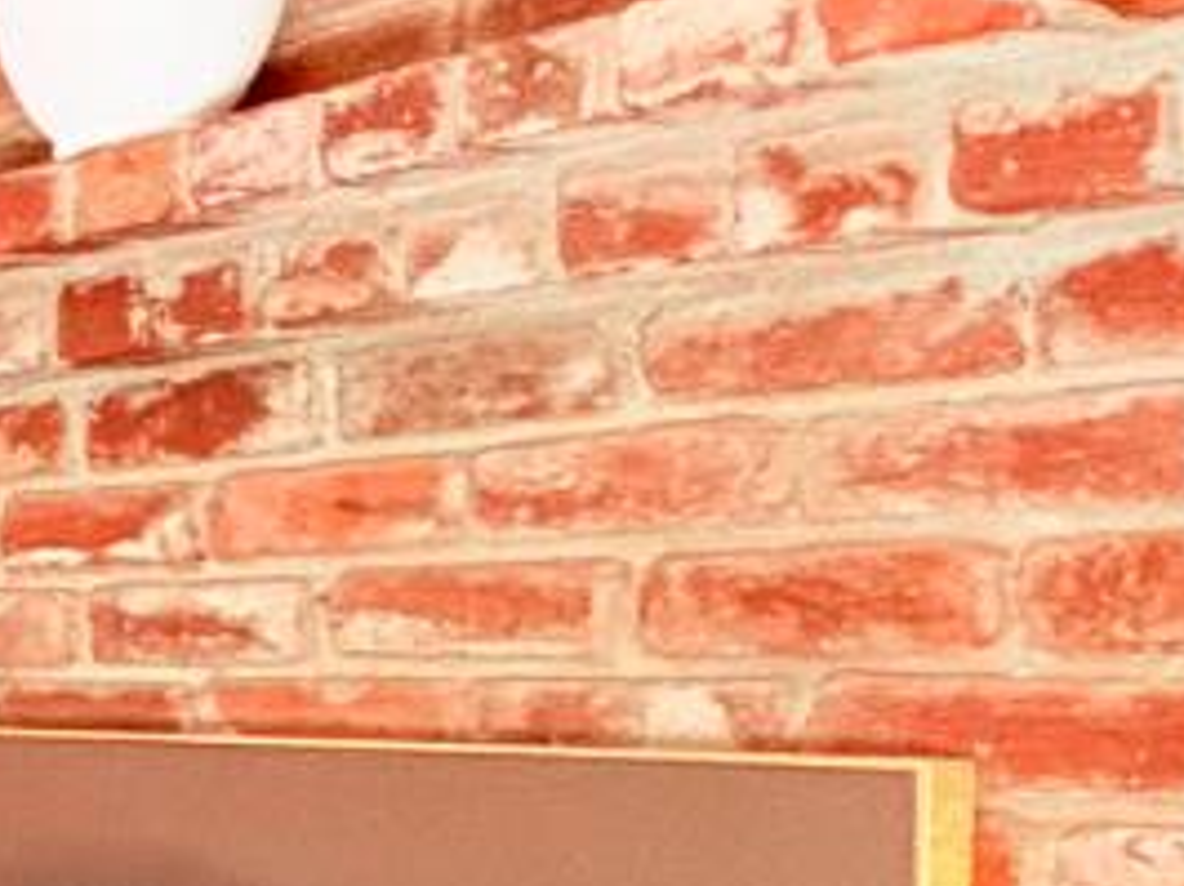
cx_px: -1625
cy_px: 786
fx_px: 2700
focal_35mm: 79
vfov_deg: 18.3
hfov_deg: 15.1
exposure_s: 1/60
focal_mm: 2.22
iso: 640
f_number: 2.2
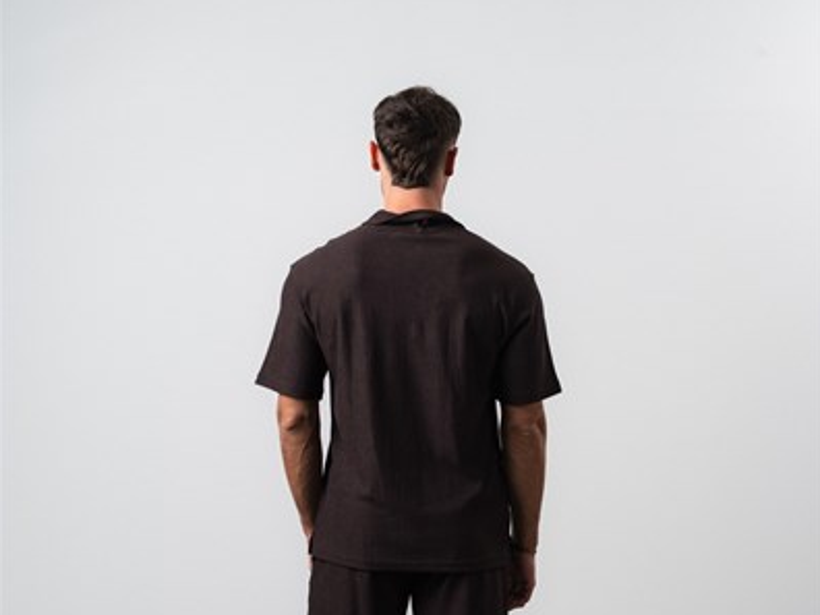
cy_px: 460
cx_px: 412
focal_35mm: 102
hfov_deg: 19.3
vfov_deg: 14.4
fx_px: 2416
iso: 100
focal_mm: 70
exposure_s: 1/125
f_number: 10
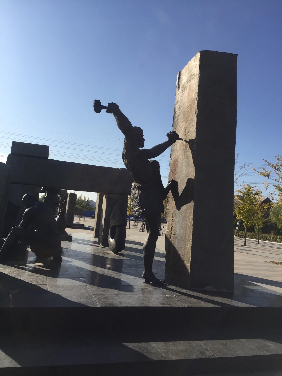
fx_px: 315
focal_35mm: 29
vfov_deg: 61.7
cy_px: 188
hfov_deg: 48.2
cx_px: 141
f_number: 2.2
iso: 32
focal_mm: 4.15
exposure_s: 1/2825
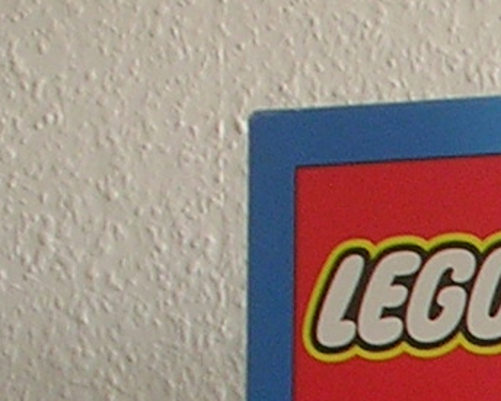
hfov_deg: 6.0
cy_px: 789
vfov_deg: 4.9
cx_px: 1247
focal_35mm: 308
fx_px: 4566
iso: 50
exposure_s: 1/24
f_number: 3.2
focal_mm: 8
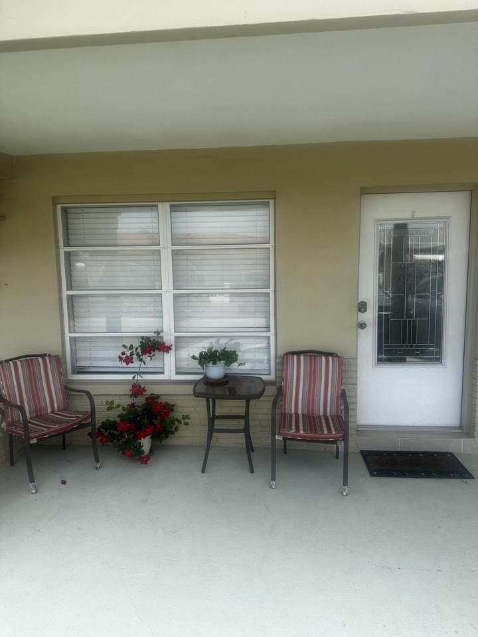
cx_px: 239
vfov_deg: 71.6
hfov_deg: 56.8
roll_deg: -0.1
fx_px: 442
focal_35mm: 24
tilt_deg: -6.9
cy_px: 318
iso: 80
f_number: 1.78
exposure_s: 1/1692
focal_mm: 6.86
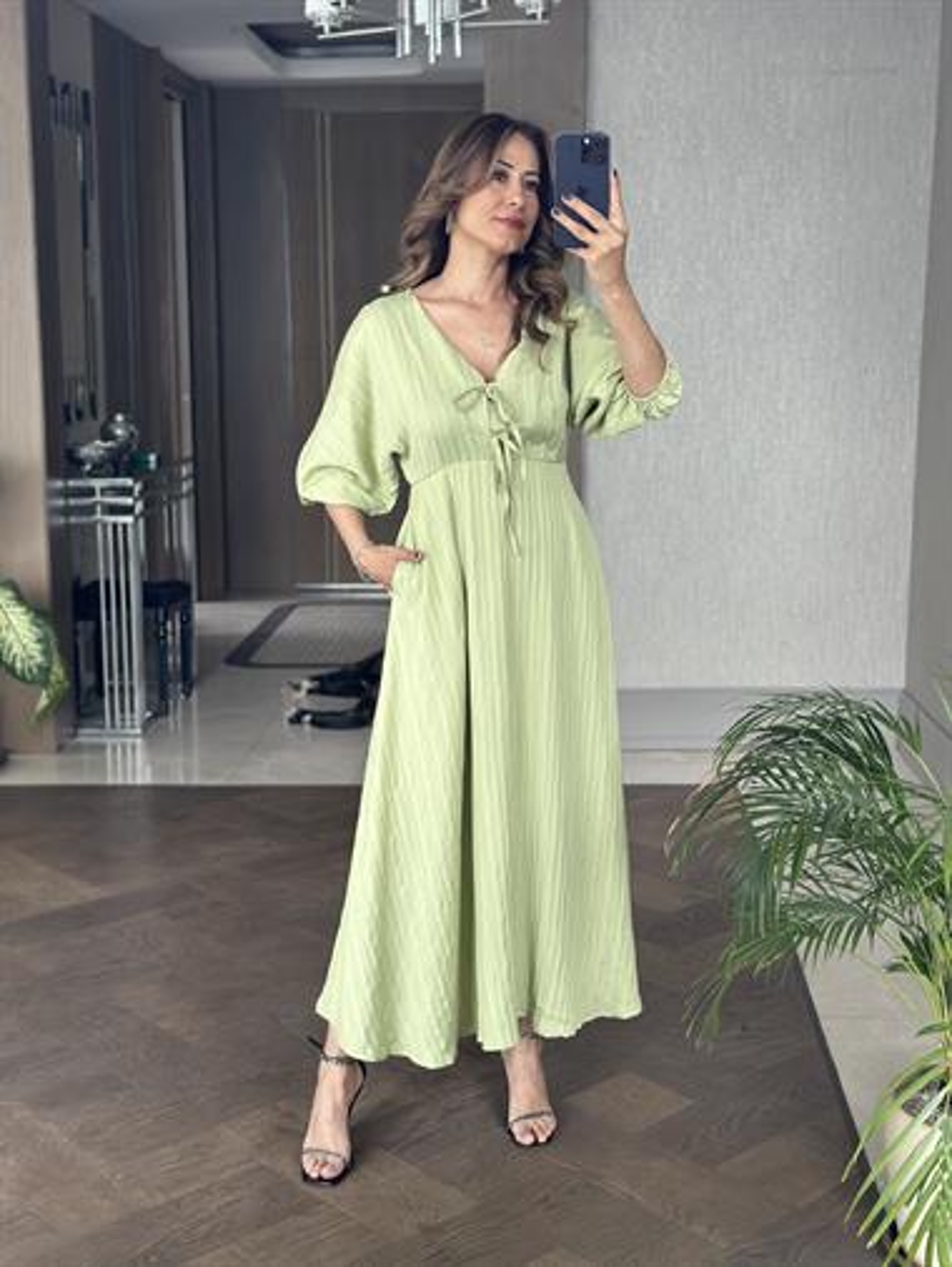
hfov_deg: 30.3
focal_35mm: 48
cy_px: 634
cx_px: 476
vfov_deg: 39.6
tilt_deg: -19.5
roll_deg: +0.0
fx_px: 1759
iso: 125
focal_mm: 6.86
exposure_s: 1/112
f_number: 1.78
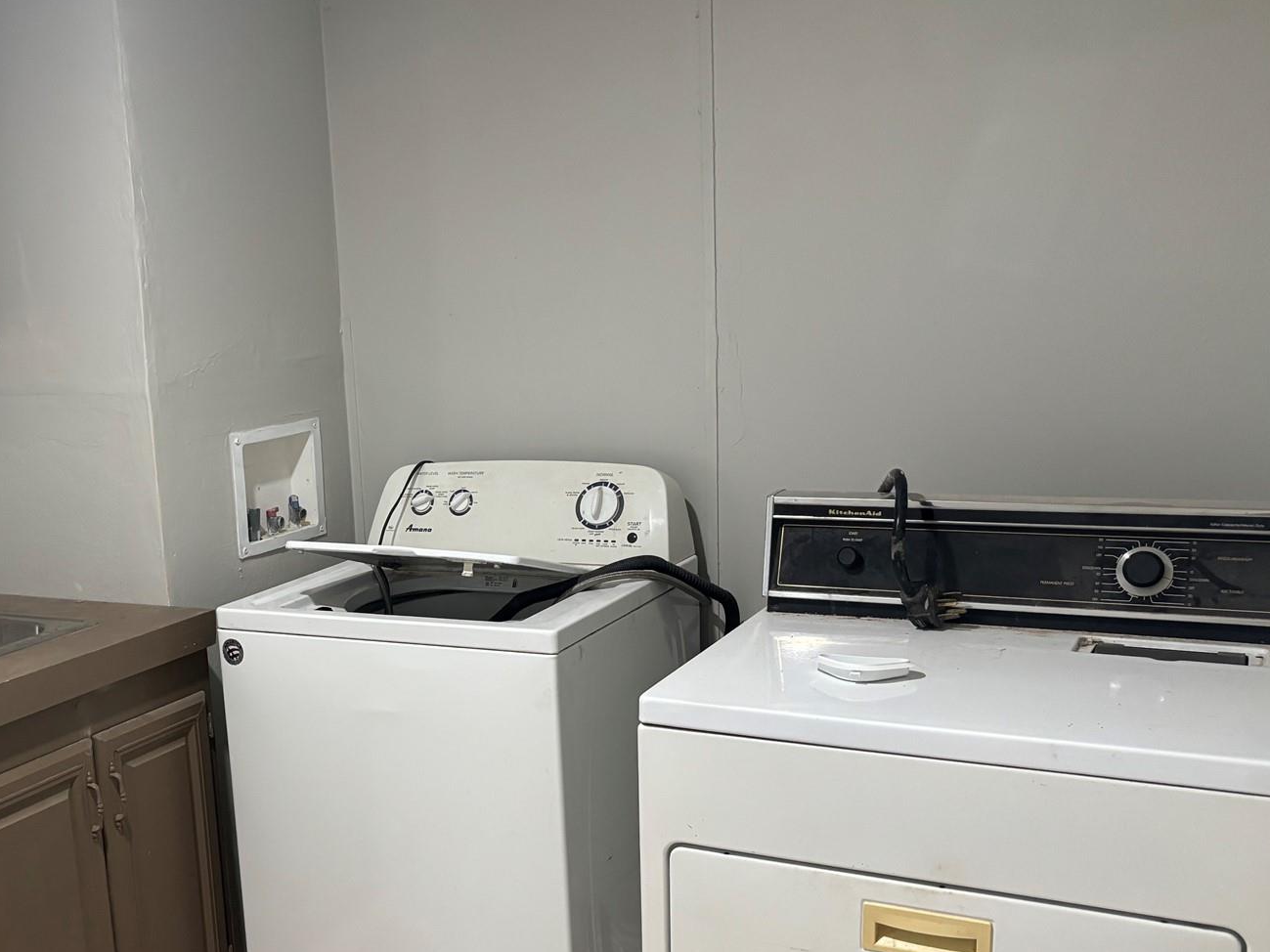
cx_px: 355
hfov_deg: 44.6
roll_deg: +3.9
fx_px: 1504
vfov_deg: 34.9
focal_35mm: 41
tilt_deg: -13.8
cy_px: 603
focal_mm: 5.96
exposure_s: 1/60
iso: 250
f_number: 1.6
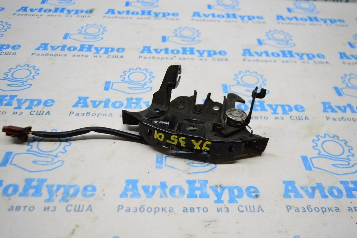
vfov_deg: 38.3
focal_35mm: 34
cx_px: 178
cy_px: 119
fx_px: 342
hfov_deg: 55.1
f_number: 3.8
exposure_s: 1/1000
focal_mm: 23
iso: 6400
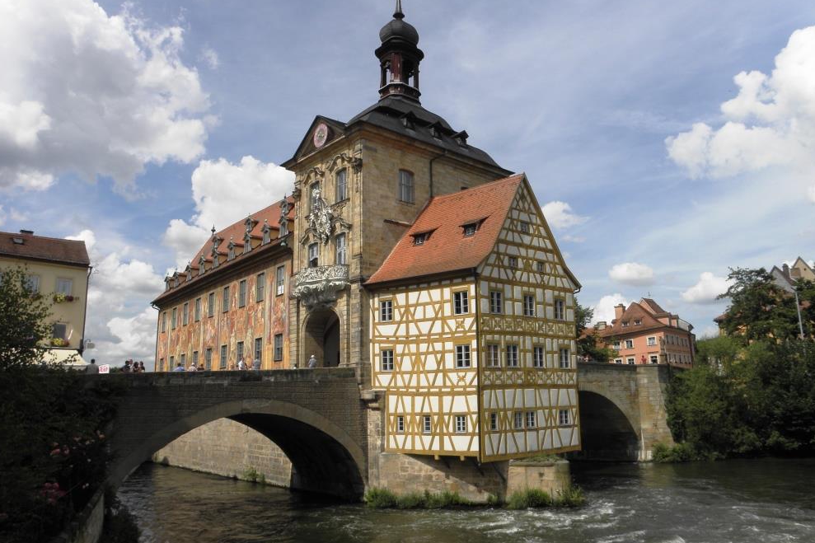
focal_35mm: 28
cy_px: 259
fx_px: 634
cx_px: 415
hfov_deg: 65.5
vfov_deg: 46.4
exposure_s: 1/400
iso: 64
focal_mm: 4.6
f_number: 5.6
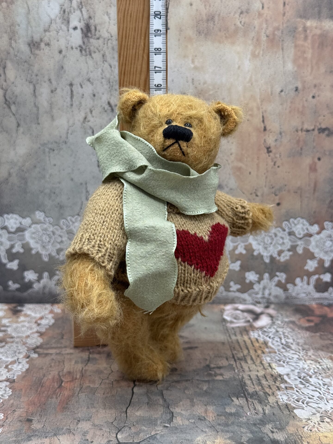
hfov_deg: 30.3
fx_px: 616
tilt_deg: -10.4
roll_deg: -1.3
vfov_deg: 39.7
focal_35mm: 48
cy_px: 222
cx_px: 166
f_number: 1.78
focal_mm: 6.76
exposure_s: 1/162
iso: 50
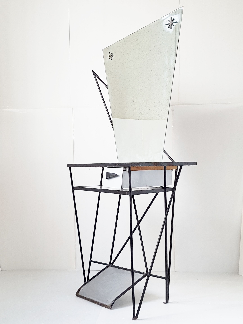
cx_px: 122
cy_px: 162
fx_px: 243
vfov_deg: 67.3
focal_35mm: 26
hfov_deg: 53.1
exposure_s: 1/60
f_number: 1.7
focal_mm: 4.2
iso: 64
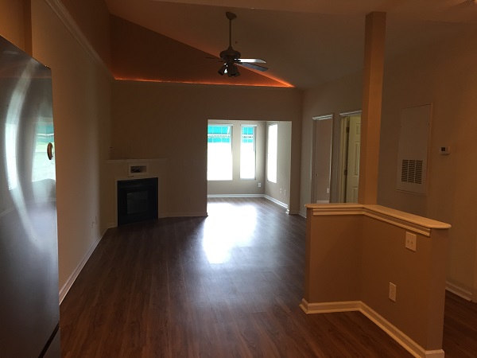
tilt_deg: -5.5
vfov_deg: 48.2
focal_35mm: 29
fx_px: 400
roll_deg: -1.8
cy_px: 179
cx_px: 238
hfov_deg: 61.7
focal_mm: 4.15
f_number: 2.2
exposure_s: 1/30
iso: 80
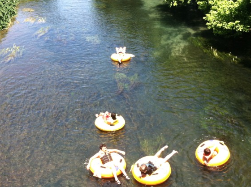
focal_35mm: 50
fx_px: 362
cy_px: 117
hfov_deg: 38.0
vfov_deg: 28.9
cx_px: 156
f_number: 2.8
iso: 80
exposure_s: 1/306
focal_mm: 3.85
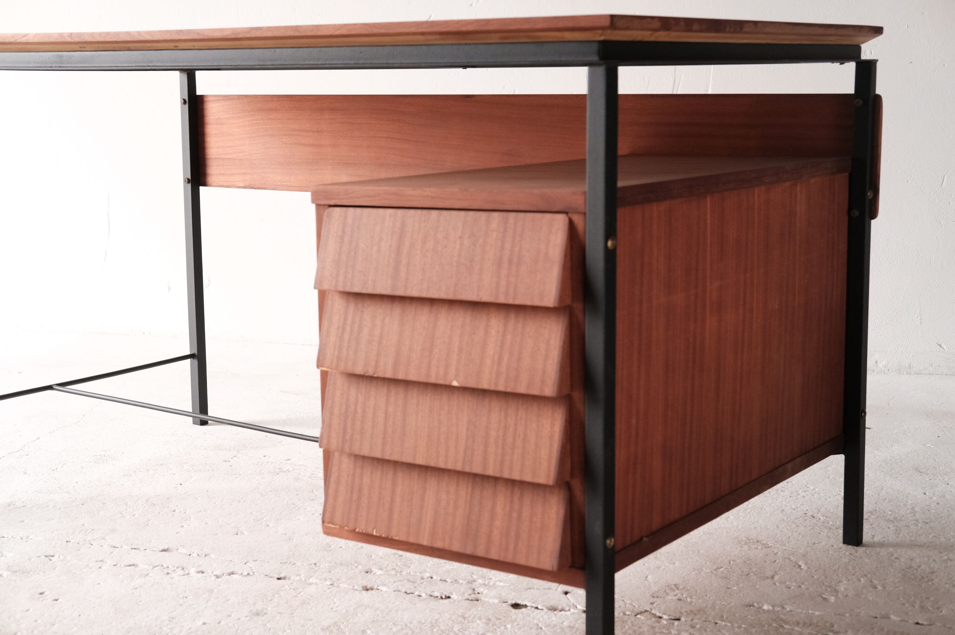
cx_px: 478
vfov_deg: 25.5
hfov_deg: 37.5
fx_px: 1405
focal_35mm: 53
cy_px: 318
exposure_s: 1/125
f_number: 5.6
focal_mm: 35
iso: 2500
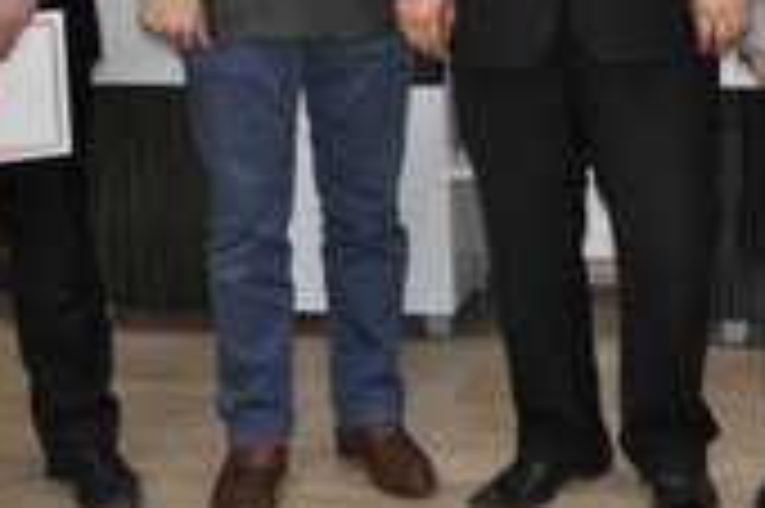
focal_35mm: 103
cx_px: 598
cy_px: -18
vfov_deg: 13.1
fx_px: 2187
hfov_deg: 19.7
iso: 800
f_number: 4.2
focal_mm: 26
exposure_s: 1/60
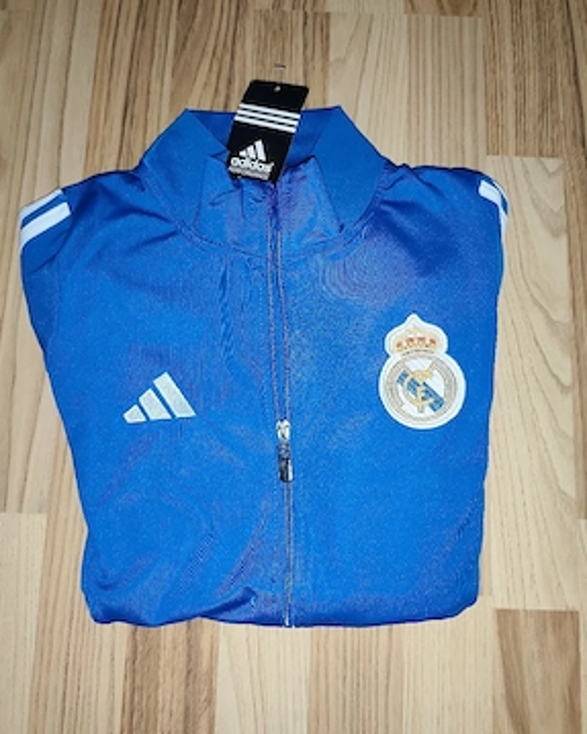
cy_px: 358
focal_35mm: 25
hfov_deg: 56.8
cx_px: 288
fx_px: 543
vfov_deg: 68.1
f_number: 1.65
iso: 800
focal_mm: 6.19
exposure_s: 1/33.3
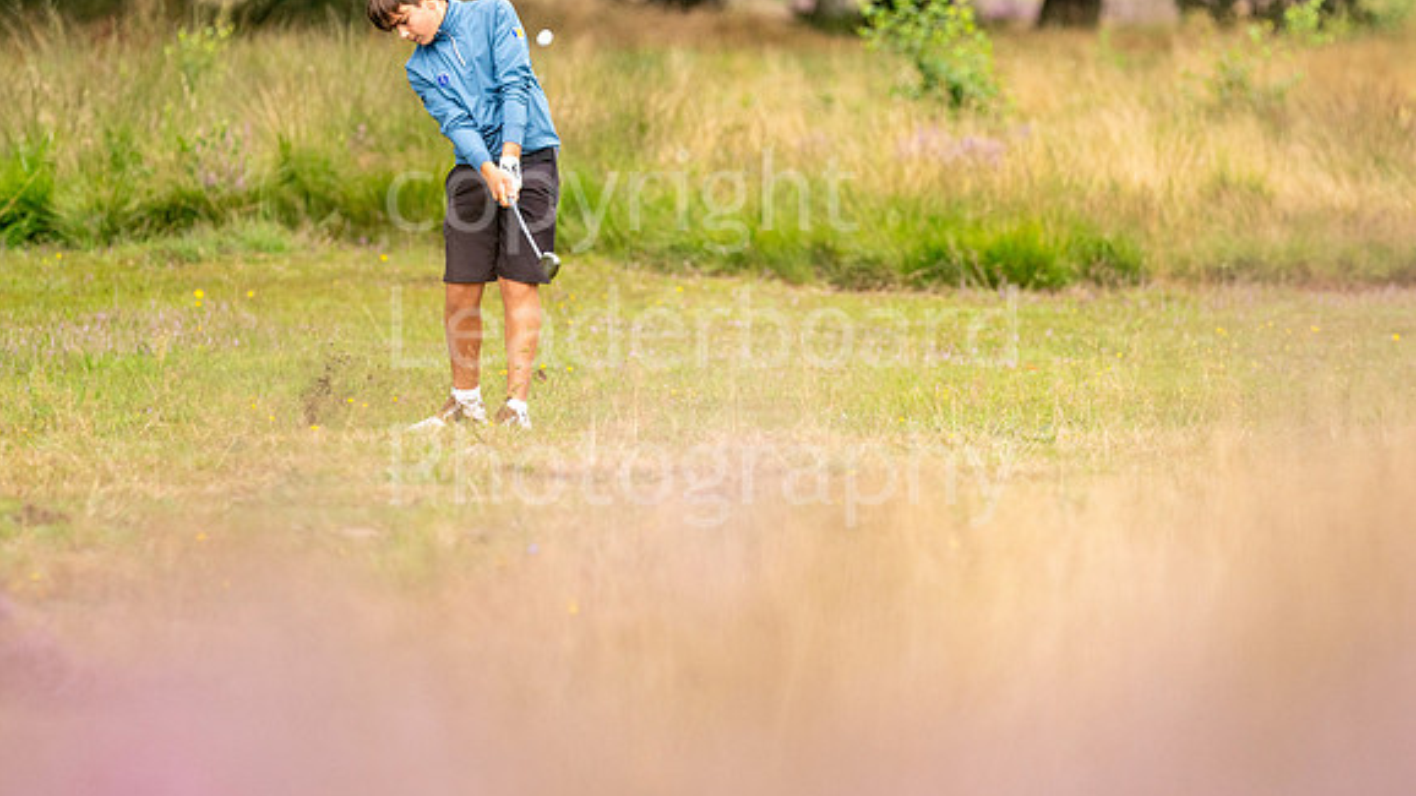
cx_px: 708
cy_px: 350
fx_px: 17758
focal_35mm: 473
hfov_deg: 4.6
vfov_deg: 2.6
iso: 320
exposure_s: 1/1250
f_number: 4
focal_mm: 300
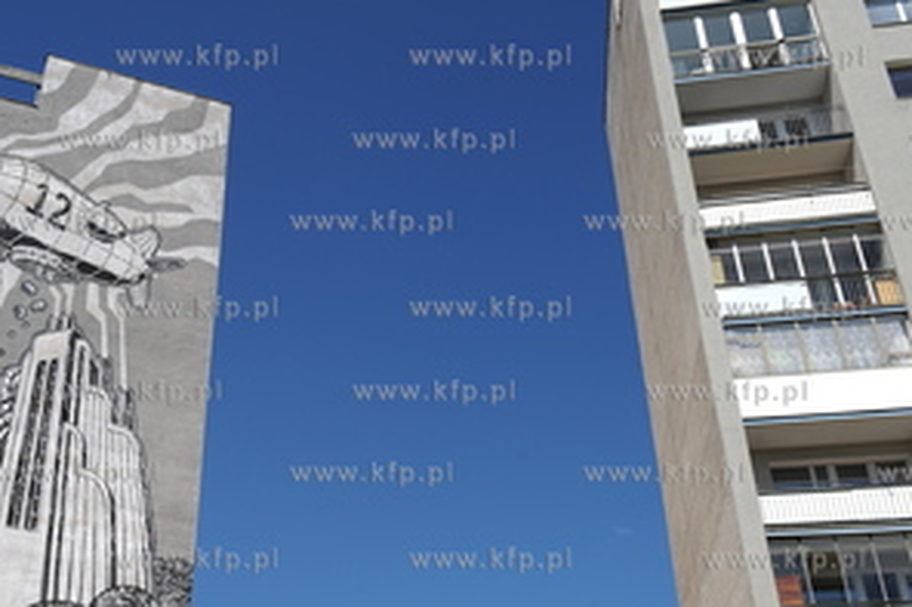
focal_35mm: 46
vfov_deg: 29.2
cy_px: 348
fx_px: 1165
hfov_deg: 42.2
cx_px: 305
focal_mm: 34
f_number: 5.6
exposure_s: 1/800
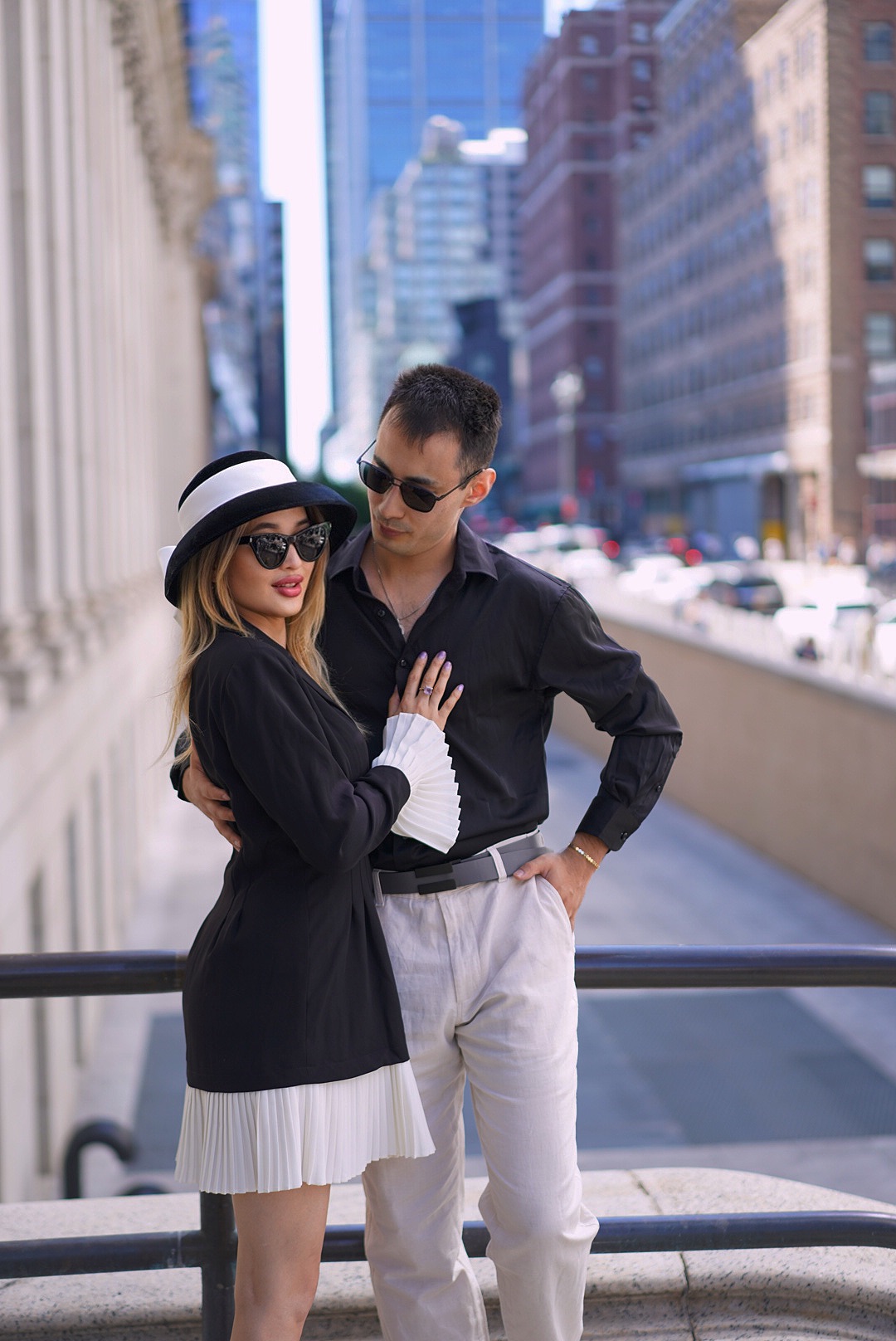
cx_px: 448
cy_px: 670
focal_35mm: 55
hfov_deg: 24.7
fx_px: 2050
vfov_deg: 36.2
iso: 100
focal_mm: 55
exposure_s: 1/640
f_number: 2
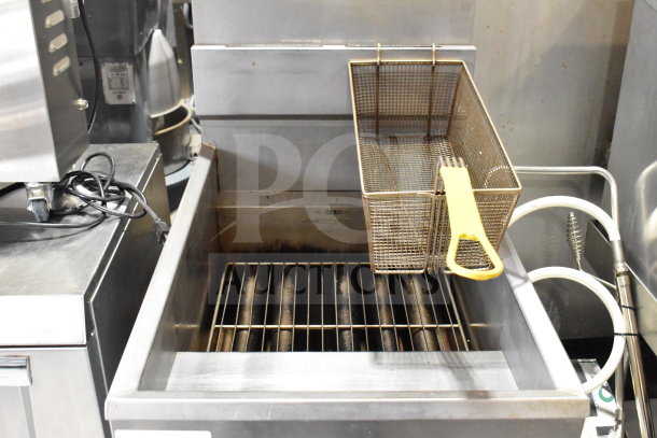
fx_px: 712
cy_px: 219
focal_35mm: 39
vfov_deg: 34.2
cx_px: 328
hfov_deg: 49.5
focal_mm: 26
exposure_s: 1/200
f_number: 7.1
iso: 6400
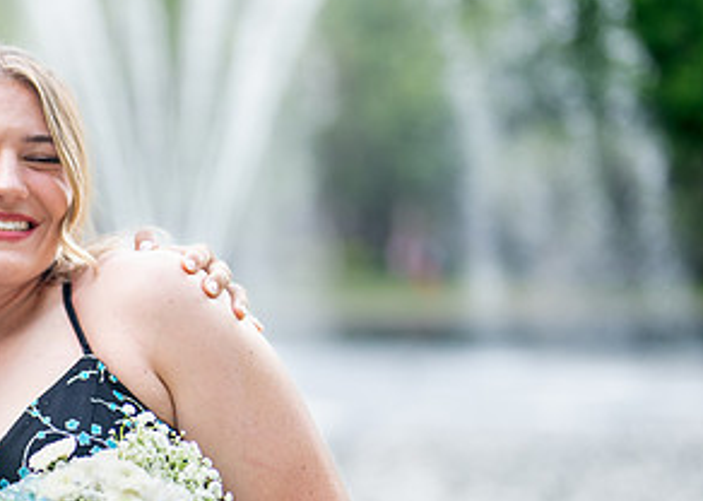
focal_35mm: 121
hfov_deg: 16.2
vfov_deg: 11.8
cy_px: 403
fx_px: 2414
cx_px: -2
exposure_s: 1/800
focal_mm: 50
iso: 160
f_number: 1.2
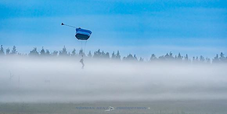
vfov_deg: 5.2
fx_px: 1261
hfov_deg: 10.3
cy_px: 50
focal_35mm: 215
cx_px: 114
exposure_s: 1/250
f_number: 5.6
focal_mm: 200
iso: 1000
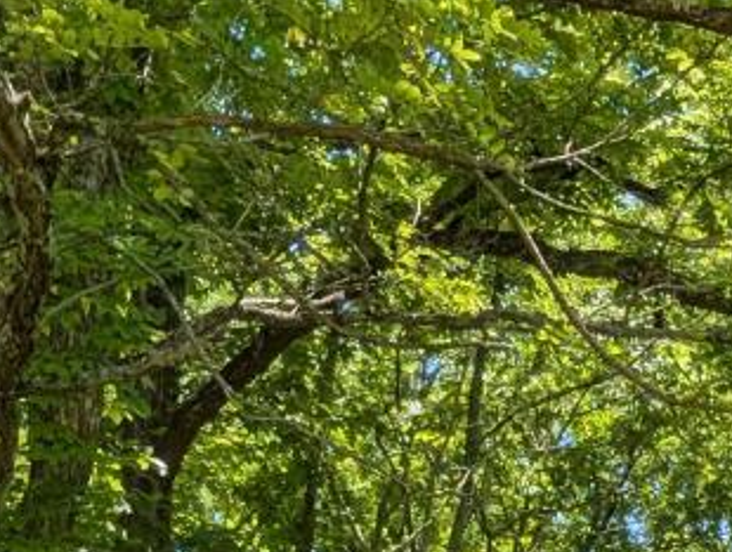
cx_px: 661
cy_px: 985
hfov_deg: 31.6
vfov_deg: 19.3
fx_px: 1229
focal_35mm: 58
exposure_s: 1/943
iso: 51
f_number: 1.7
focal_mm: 2.02
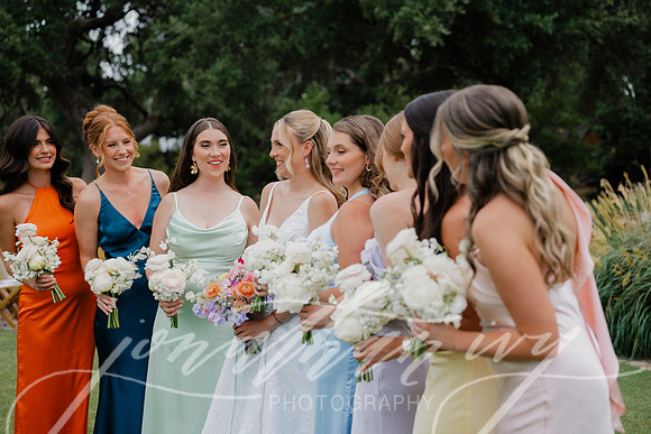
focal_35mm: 52
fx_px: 942
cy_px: 217
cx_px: 333
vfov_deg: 26.0
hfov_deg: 38.1
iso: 64
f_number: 2.5
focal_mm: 50
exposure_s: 1/1250
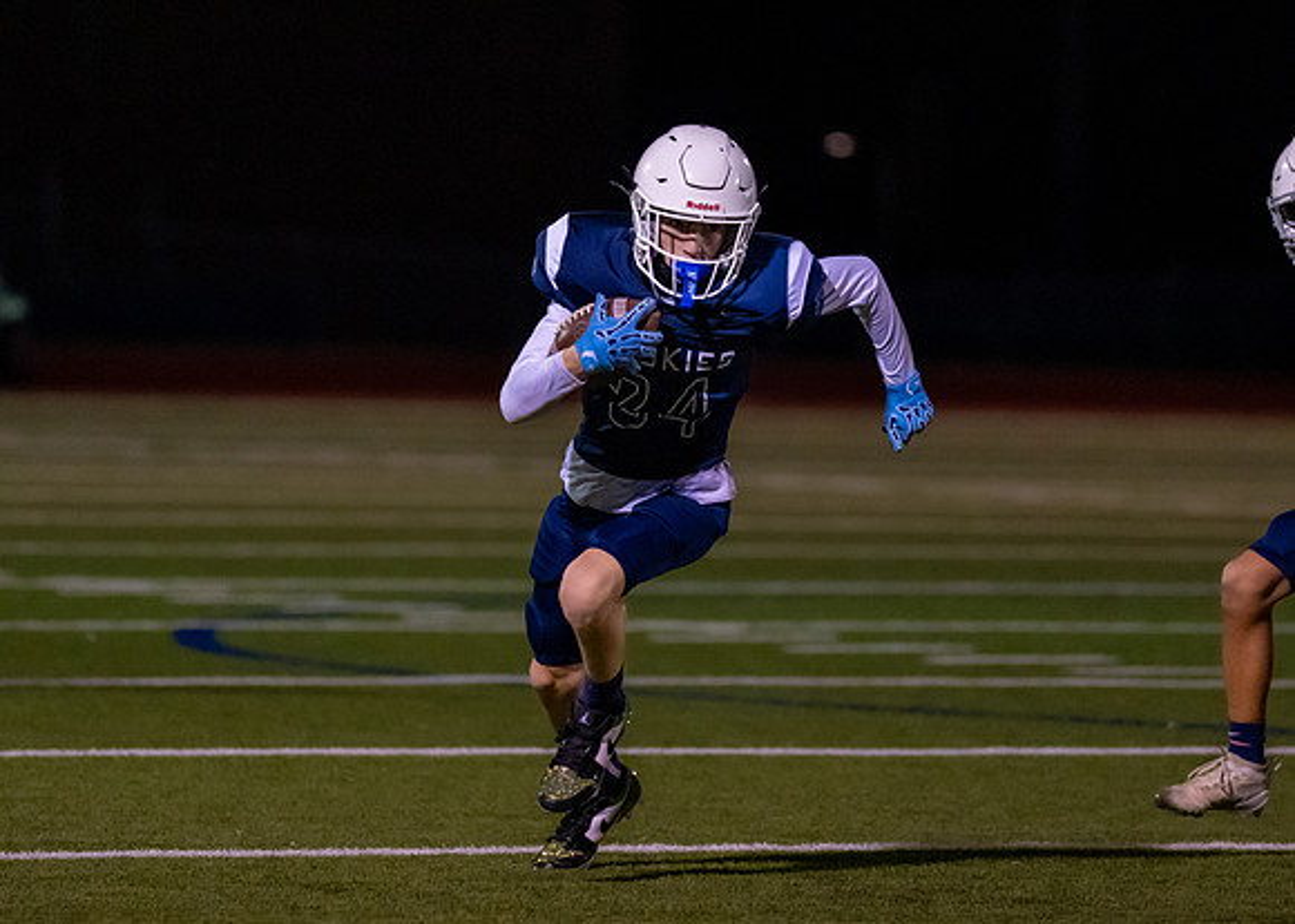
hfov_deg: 5.3
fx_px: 14082
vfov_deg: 3.8
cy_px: 491
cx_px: 632
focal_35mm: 383
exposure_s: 1/1250
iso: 5000
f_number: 2.8
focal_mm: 200
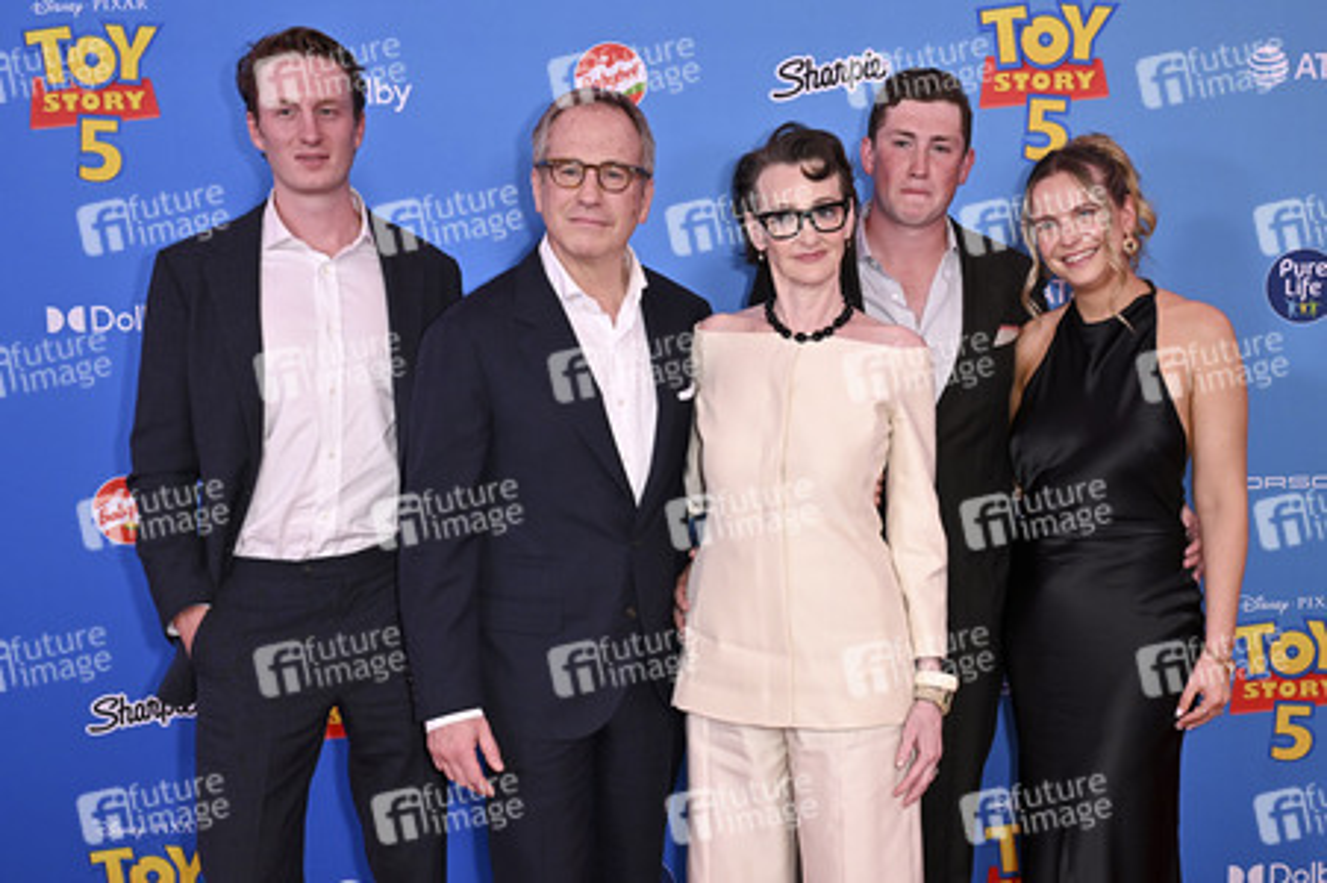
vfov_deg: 37.8
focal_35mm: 35
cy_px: 442
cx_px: 664
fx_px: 1289
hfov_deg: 54.5
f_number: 6.3
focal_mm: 35
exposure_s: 1/250
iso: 1250
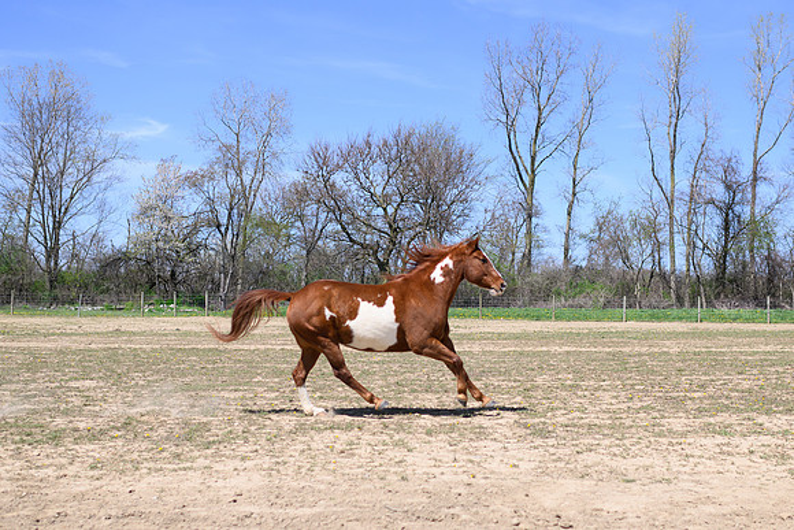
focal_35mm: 48
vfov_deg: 27.9
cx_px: 442
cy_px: 299
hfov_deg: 40.8
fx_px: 1066
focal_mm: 35
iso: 200
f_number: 2.2
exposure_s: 1/6400
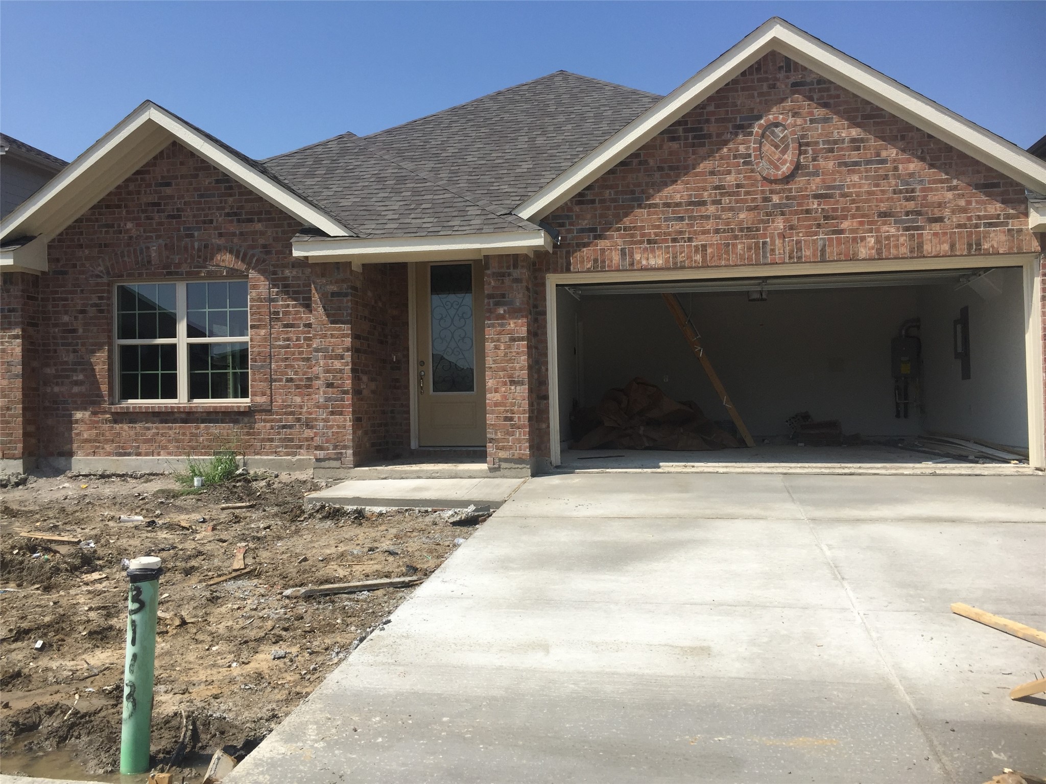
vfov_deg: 48.2
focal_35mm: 29
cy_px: 392
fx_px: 876
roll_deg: -0.2
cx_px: 523
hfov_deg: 61.7
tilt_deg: +3.1
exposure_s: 1/2639
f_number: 2.2
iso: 32
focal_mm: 4.15
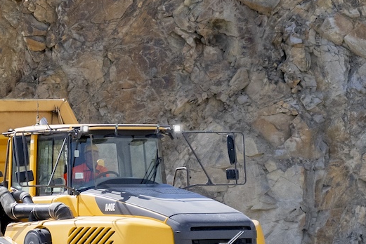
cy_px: 110
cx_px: -285
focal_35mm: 234
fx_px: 2380
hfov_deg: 8.5
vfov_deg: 5.9
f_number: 4
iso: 2500
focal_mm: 61
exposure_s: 1/8000
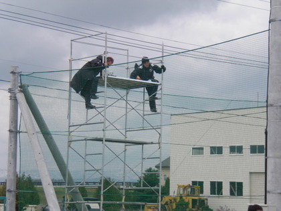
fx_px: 925
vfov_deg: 13.0
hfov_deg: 17.3
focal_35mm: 114
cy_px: 106
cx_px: 140
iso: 64
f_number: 5.9
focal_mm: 18.9
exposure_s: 1/250
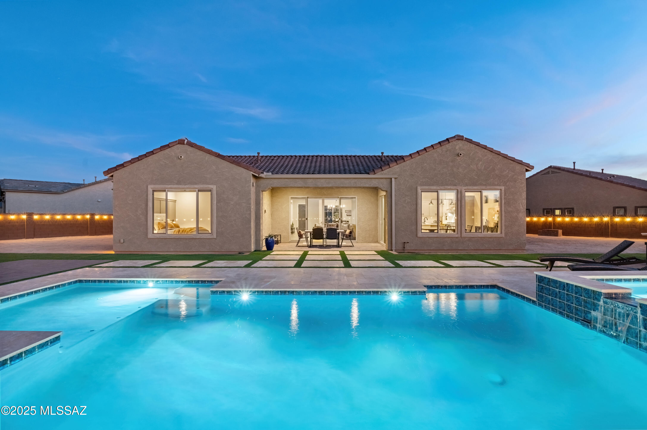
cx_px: 324
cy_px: 215
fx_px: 287
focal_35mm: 16
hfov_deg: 96.8
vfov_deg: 73.6
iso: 400
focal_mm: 16
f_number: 8
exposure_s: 5
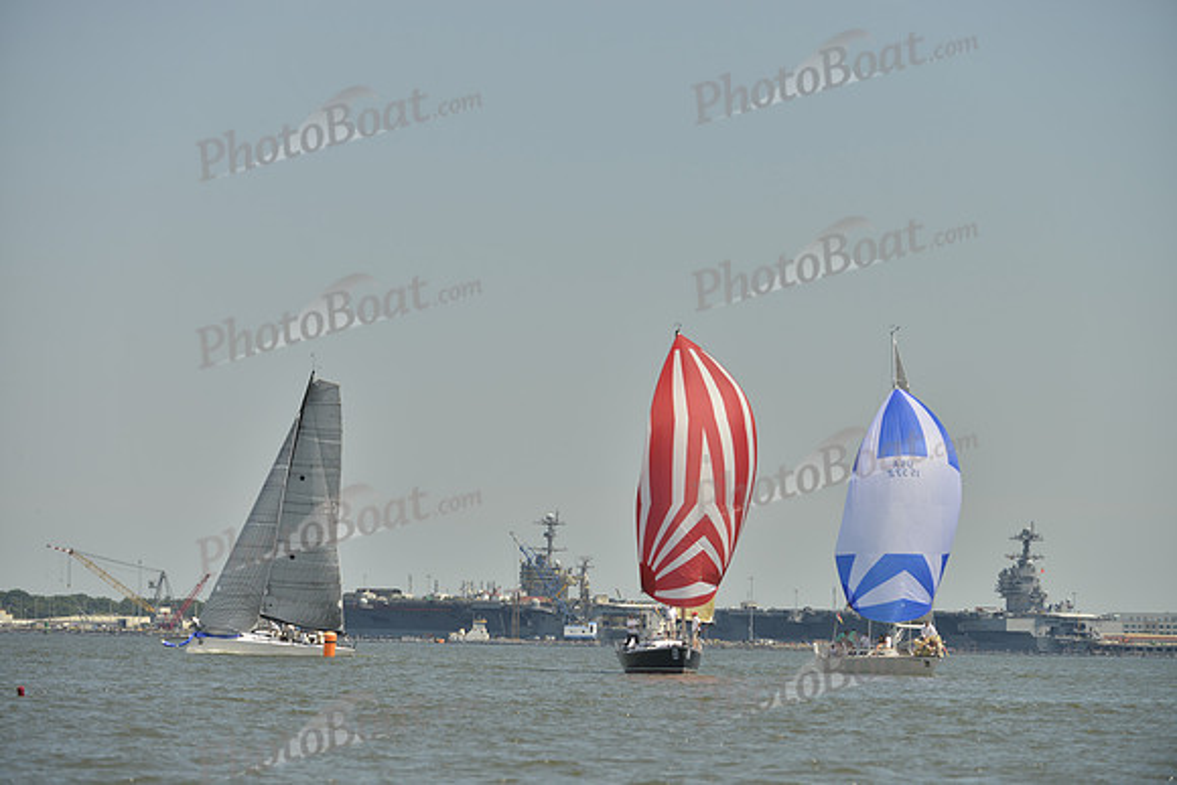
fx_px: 6540
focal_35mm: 200
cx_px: 588
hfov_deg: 10.3
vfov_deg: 6.9
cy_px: 392
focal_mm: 200
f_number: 5.6
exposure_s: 1/1600
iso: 200
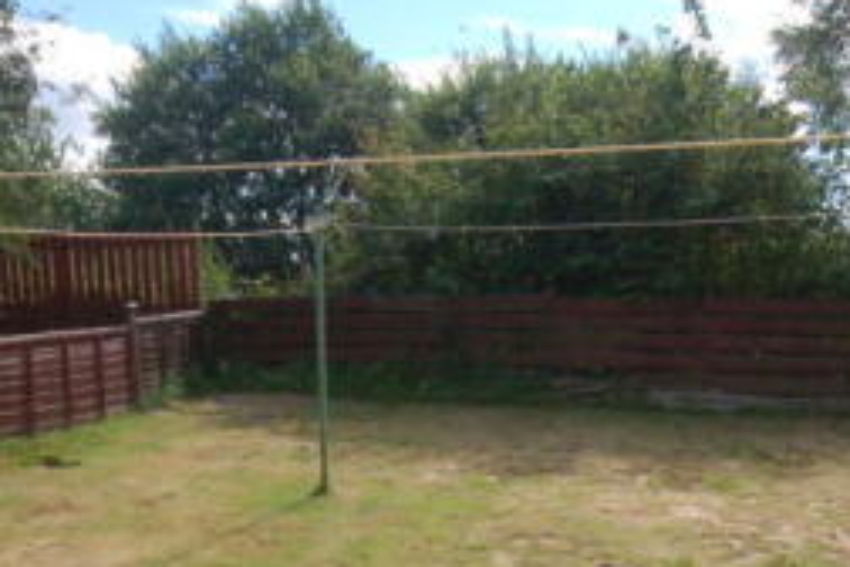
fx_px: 921
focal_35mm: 39
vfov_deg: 33.6
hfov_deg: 49.5
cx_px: 459
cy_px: 422
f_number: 11
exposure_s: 1/500
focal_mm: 10
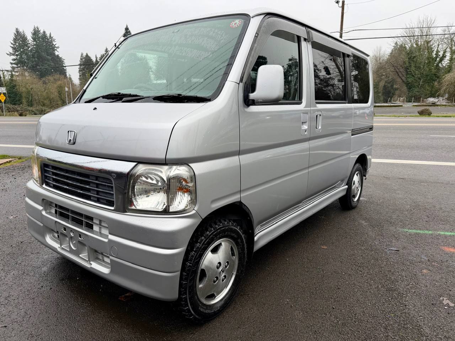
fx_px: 315
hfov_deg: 71.6
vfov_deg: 56.8
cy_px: 170
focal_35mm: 24
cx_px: 228
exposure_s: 1/339
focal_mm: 6.76
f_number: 1.78
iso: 80
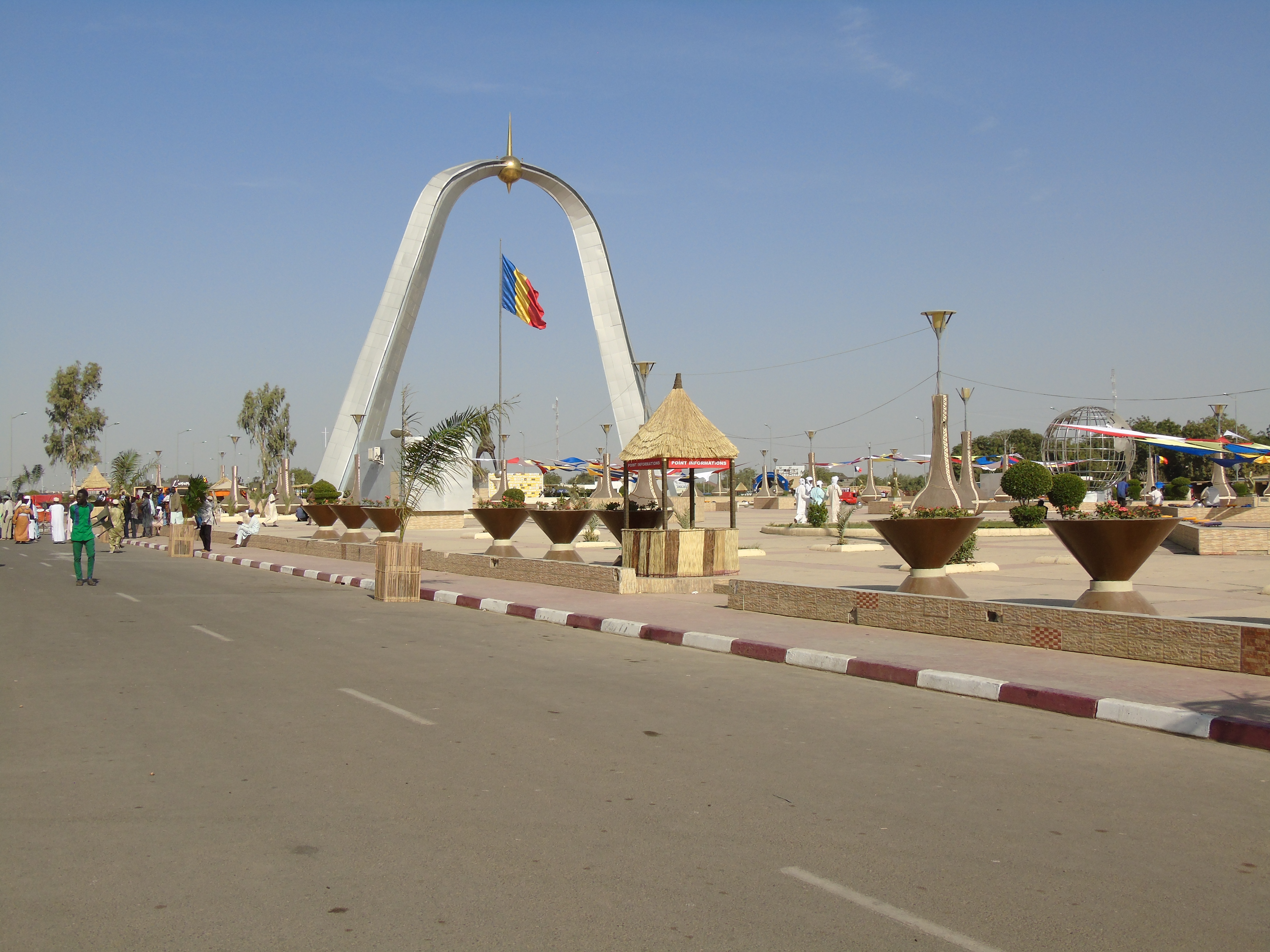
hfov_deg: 54.0
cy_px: 476
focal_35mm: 34
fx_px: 1247
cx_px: 635
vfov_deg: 41.8
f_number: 3.8
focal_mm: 6.1
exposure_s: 1/1250
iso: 80
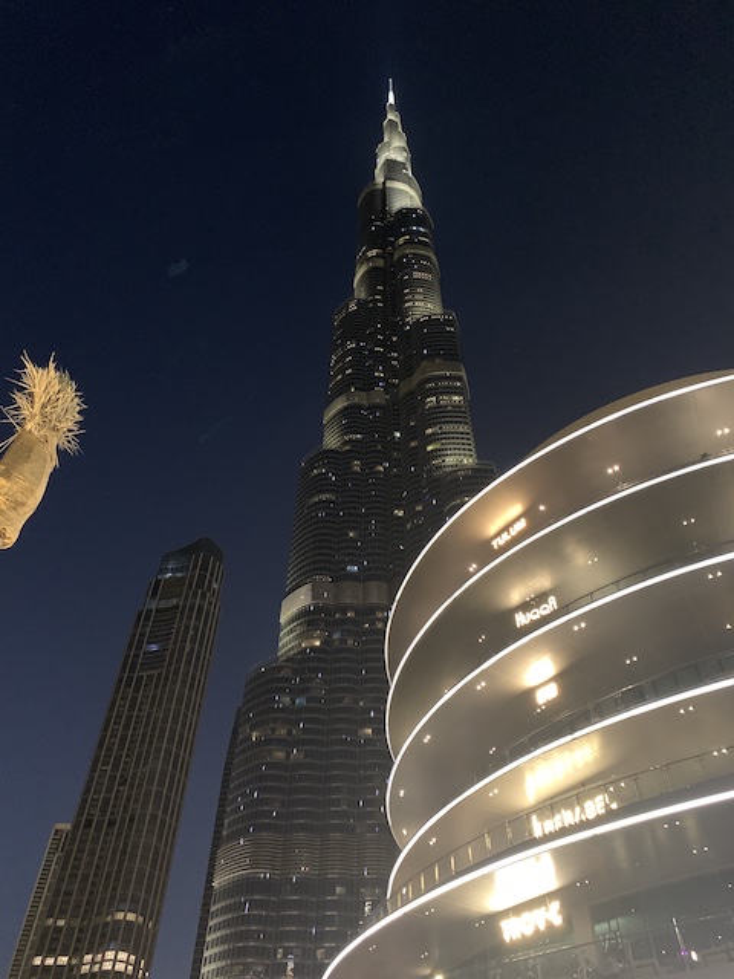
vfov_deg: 67.3
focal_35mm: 26
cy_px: 490
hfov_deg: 53.1
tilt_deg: +48.7
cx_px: 367
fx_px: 735
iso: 640
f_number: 1.8
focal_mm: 4.25
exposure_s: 1/25
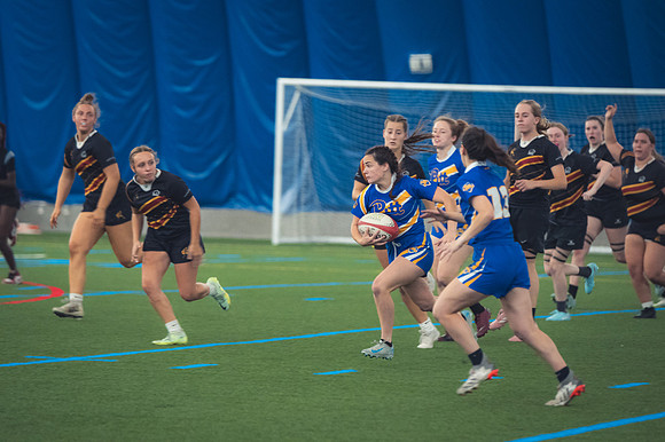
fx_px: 4837
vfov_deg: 5.2
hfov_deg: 7.9
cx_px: 332
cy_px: 221
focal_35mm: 262
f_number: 2.8
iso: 3200
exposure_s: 1/320
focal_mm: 175
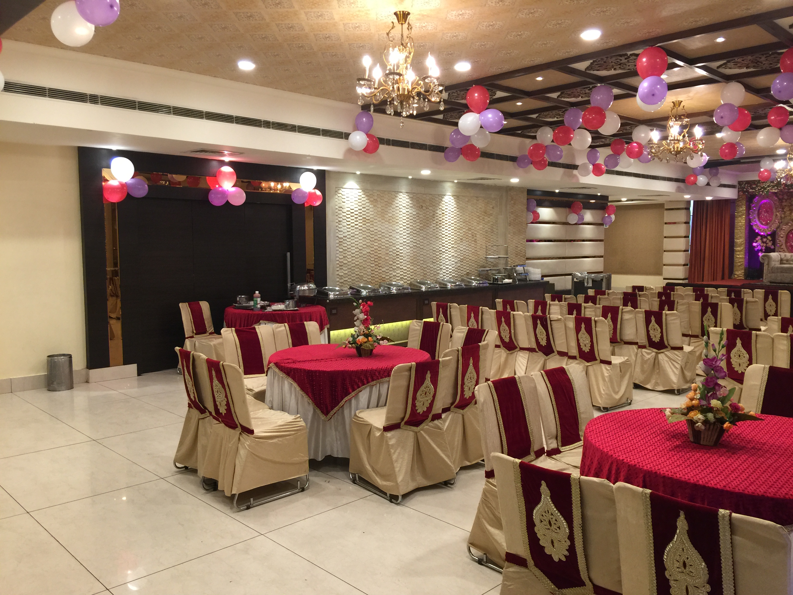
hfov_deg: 61.7
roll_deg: -0.9
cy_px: 298
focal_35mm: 29
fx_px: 664
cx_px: 396
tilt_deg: -4.0
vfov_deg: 48.2
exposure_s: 1/17
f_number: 2.2
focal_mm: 4.15
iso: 64
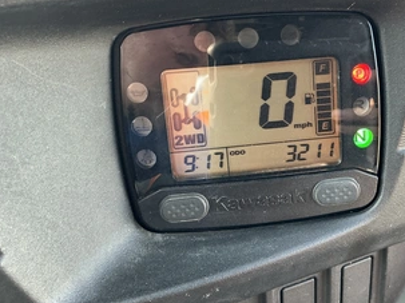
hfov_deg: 49.5
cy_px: 133
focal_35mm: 37
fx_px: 433
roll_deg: -0.9
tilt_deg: -29.2
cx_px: 262
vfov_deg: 38.6
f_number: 1.8
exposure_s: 1/70
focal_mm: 3
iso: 64
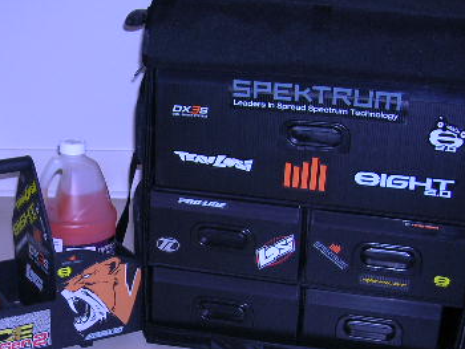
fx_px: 860
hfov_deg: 29.8
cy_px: 273
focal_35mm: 64
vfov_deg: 22.7
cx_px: 116
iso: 50
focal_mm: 5.8
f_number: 2.9
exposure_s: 1/60.1
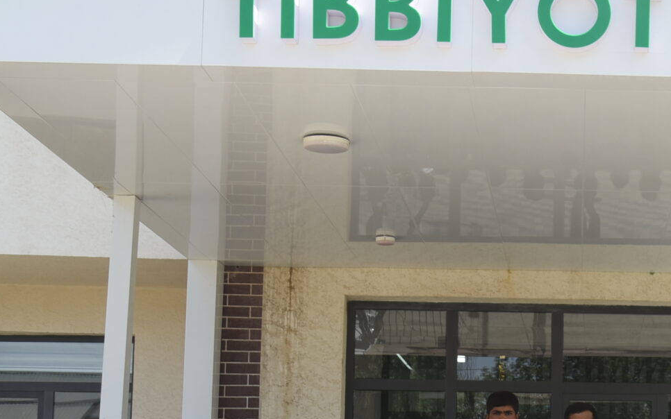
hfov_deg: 24.6
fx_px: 1481
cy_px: 413
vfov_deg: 15.8
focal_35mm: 81
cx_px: 631
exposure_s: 1/125
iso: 100
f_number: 6.3
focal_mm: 30
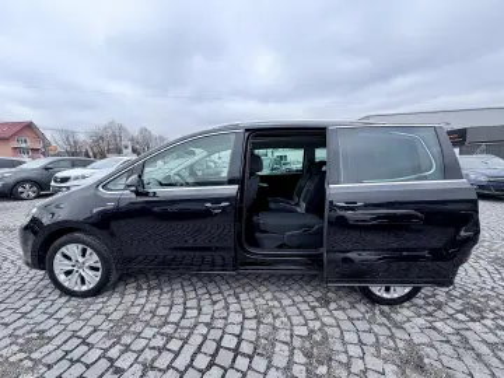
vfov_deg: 85.7
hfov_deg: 102.1
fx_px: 204
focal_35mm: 14
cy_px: 189
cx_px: 252
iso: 40
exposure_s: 1/751
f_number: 2.2
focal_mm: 2.22
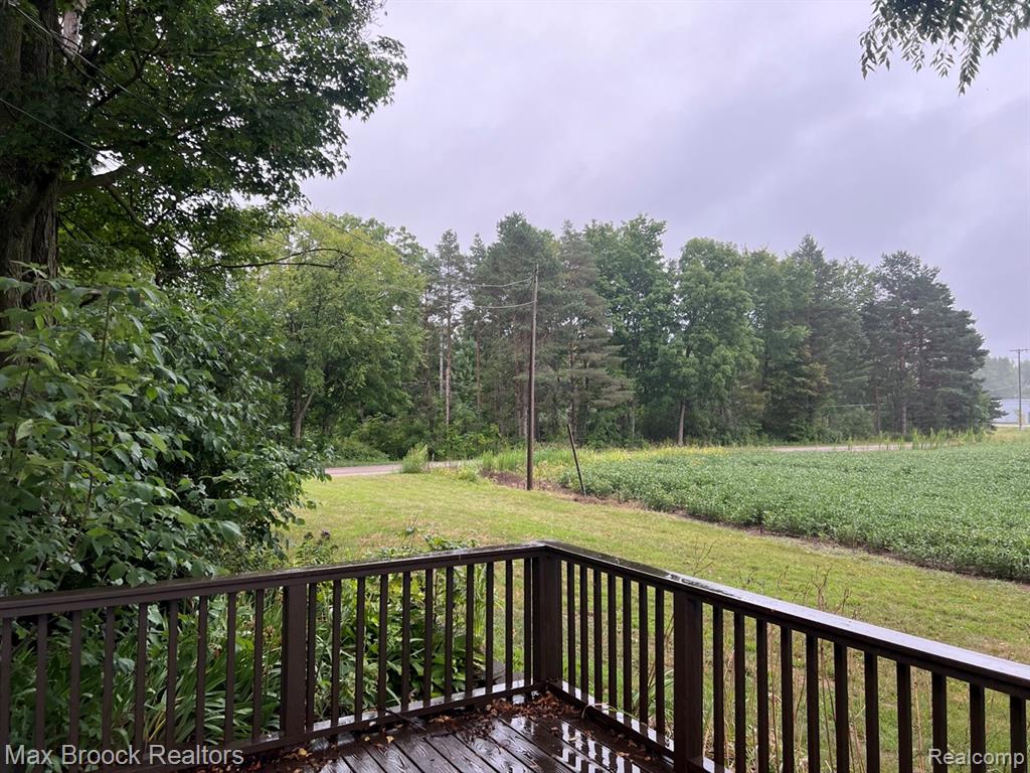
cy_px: 386
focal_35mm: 26
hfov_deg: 67.3
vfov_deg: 53.1
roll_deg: -0.5
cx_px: 515
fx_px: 774
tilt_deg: +1.8
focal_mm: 5.7
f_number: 1.5
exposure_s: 1/458
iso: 50
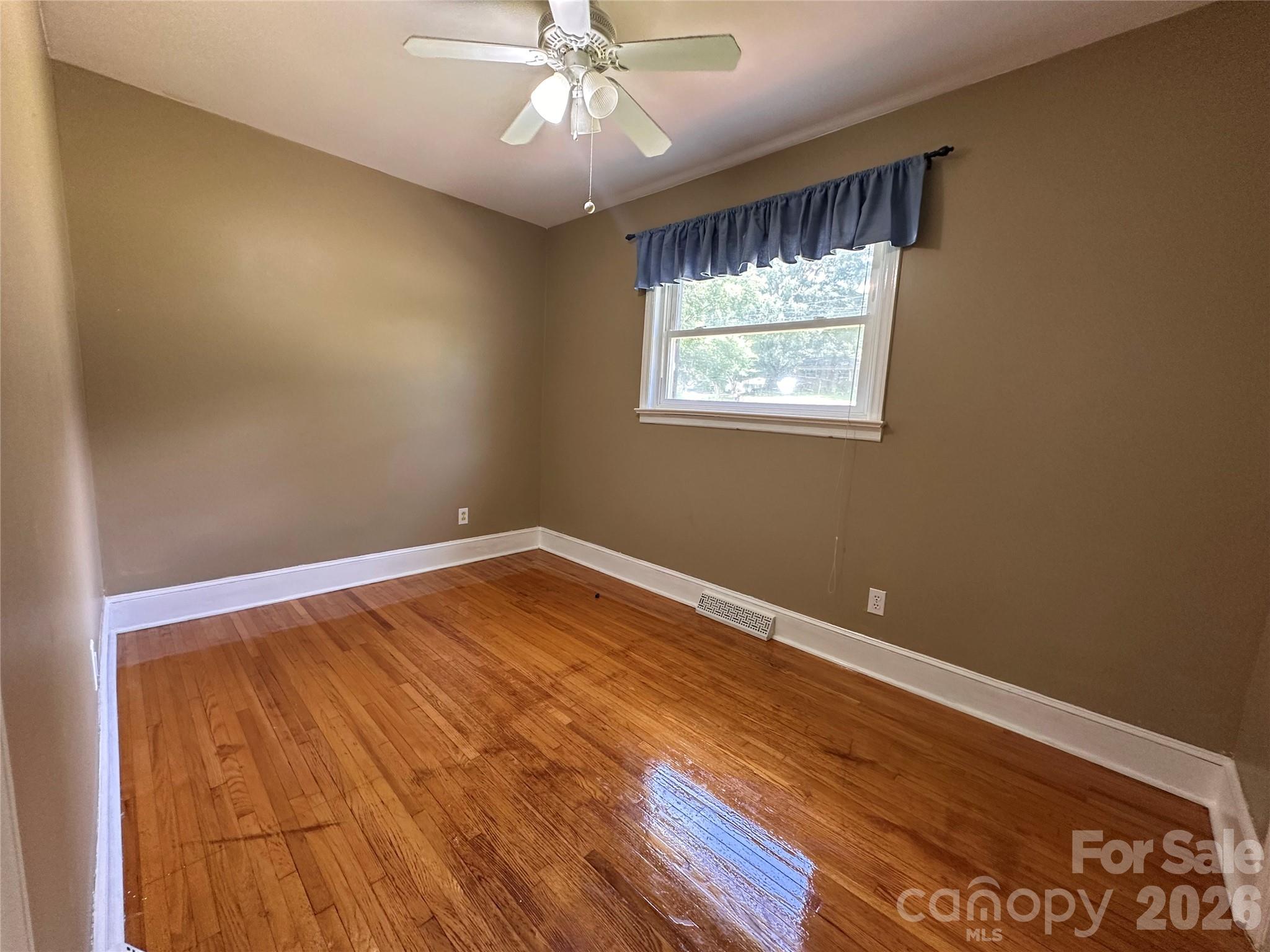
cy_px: 476
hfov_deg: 102.1
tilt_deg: -7.4
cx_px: 635
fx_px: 514
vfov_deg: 85.7
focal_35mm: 14
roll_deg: -2.3
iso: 250
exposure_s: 1/60
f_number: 2.2
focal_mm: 2.22
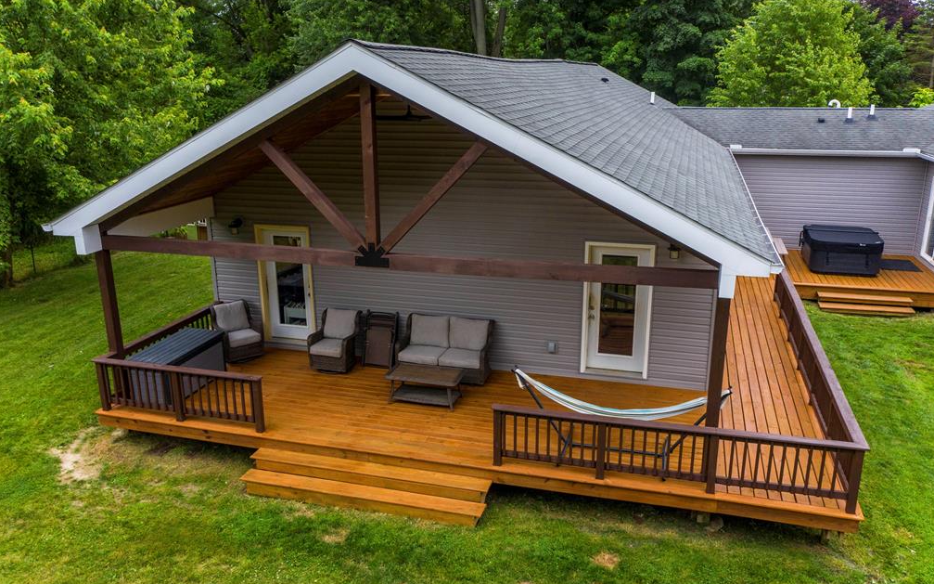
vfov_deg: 43.1
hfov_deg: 64.6
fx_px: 738
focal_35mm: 29
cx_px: 469
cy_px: 299
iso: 100
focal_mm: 10.26
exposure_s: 1/320
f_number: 5.6
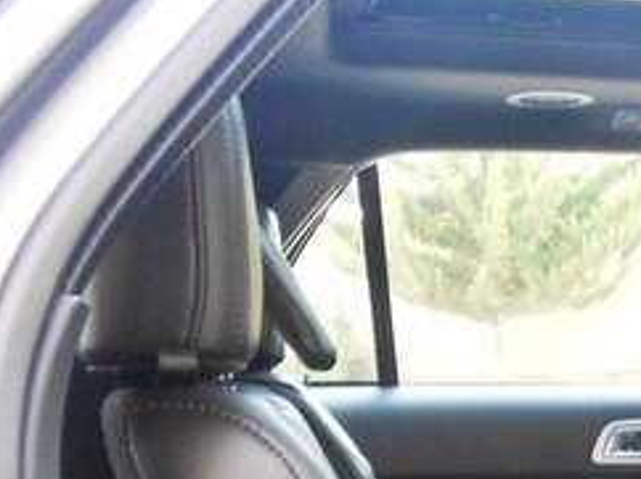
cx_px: 779
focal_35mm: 71
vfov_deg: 19.6
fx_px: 1313
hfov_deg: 24.7
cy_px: 562
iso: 320
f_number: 3.2
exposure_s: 1/30
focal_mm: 4.6
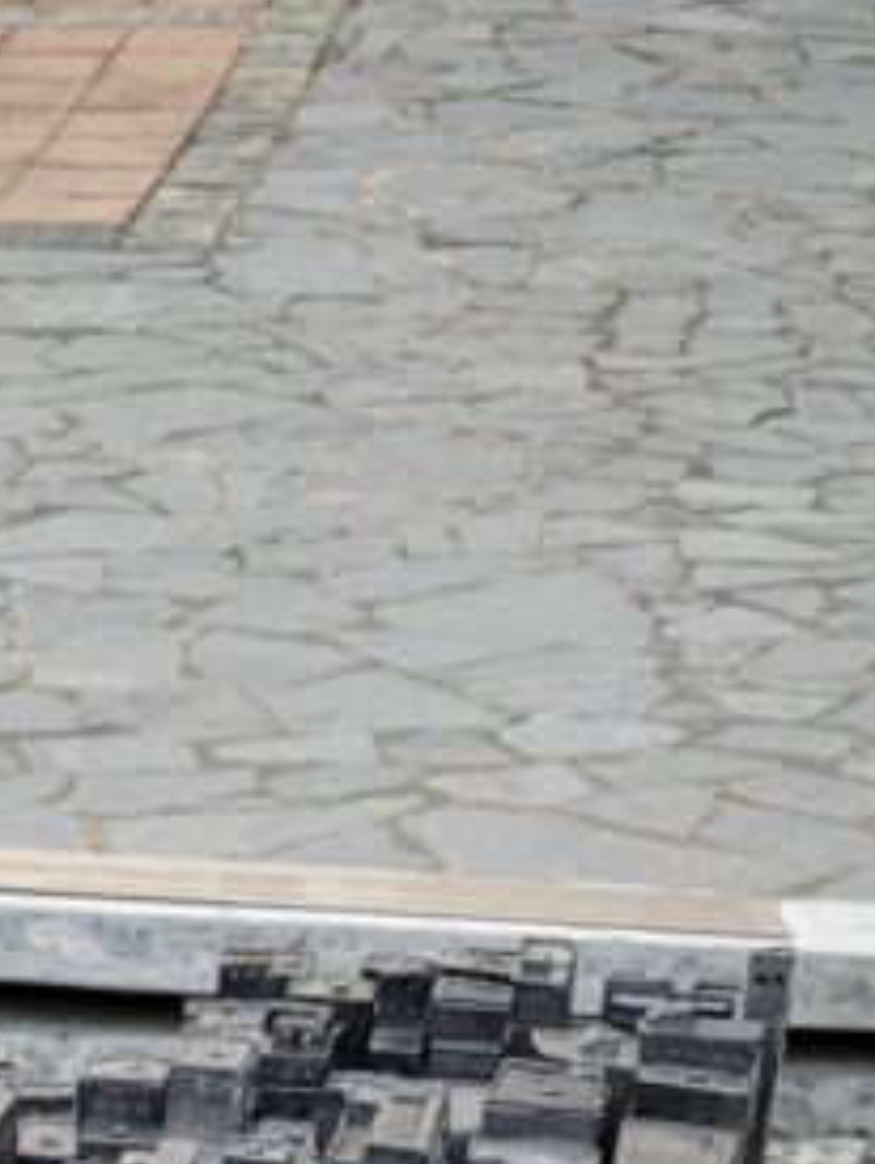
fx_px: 3264
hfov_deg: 14.7
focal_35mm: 97
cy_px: 1971
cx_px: -238
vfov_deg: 17.2
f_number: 1.8
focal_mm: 5.4
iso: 125
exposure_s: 1/120
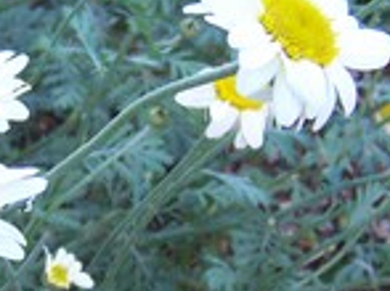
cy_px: 235
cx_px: 34
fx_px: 1216
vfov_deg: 13.6
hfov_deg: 17.9
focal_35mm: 108
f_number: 2.8
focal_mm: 5.6
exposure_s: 1/45
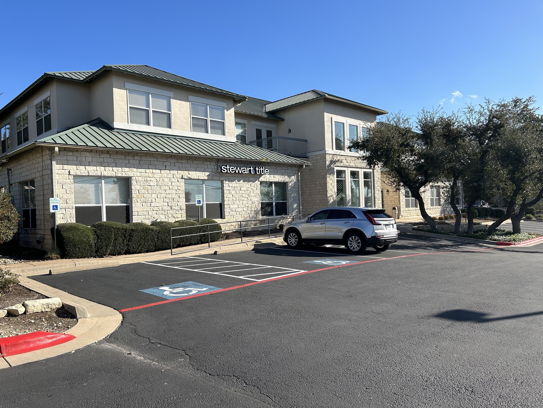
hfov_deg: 67.3
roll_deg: +3.0
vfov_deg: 53.1
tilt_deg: -0.1
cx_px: 272
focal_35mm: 26
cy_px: 204
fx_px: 408
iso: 50
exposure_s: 1/4115
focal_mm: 5.7
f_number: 1.5
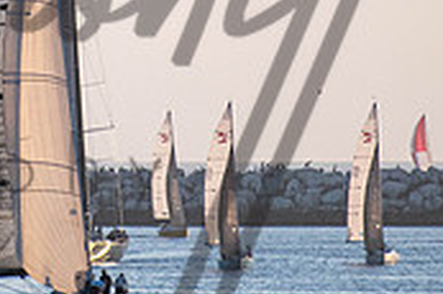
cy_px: -22
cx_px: 49
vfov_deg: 1.0
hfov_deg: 1.5
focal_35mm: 1380
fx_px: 16965
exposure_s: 1/400
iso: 800
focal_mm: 270
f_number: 6.3
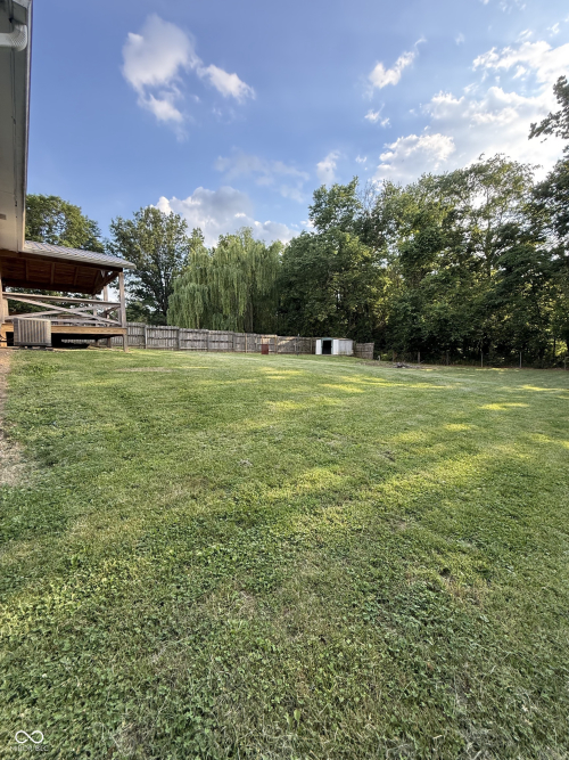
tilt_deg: -4.6
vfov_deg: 102.1
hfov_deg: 85.7
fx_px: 307
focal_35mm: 14
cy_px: 380
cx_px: 284
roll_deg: +0.6
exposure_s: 1/260
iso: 64
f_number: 2.2
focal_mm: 2.22
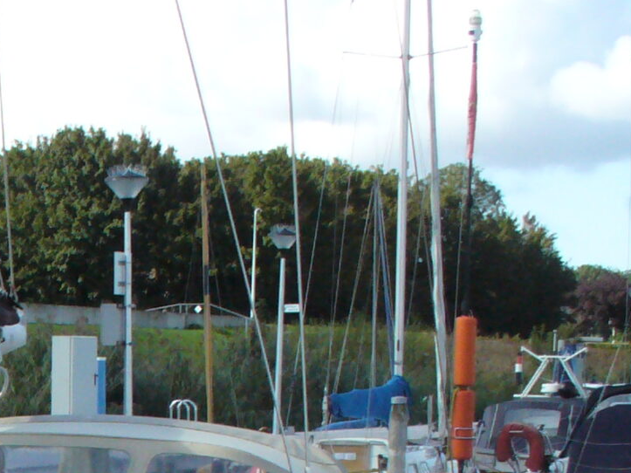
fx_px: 2388
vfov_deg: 10.7
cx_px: -376
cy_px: 795
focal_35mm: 131
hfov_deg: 13.9
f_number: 5.6
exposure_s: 1/400
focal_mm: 6.1
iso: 200
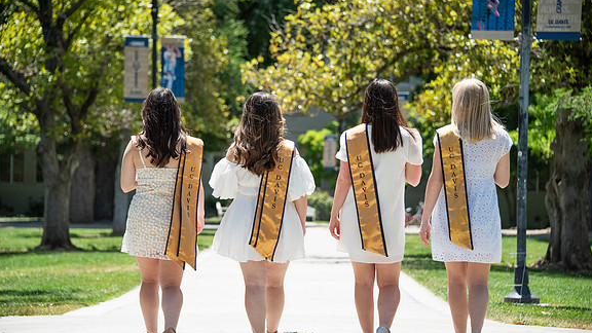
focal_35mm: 153
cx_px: 296
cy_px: 189
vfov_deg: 7.9
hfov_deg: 14.1
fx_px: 2402
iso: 500
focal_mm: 145
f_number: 5.6
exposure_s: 1/2000
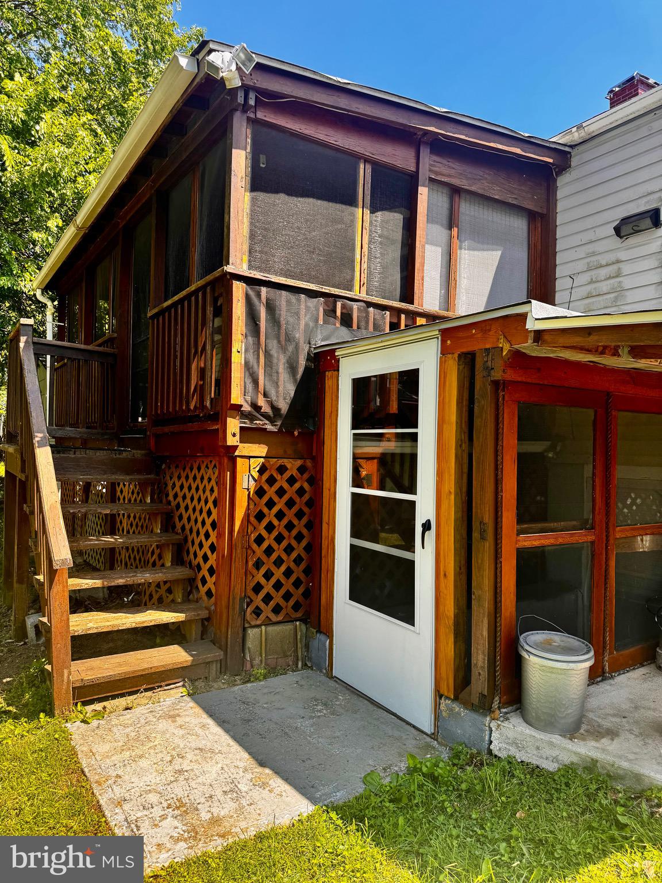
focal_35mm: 24
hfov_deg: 56.8
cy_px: 442
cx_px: 331
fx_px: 612
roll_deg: -1.2
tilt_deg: +1.0
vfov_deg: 71.6
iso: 80
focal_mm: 6.76
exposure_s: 1/664
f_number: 1.78
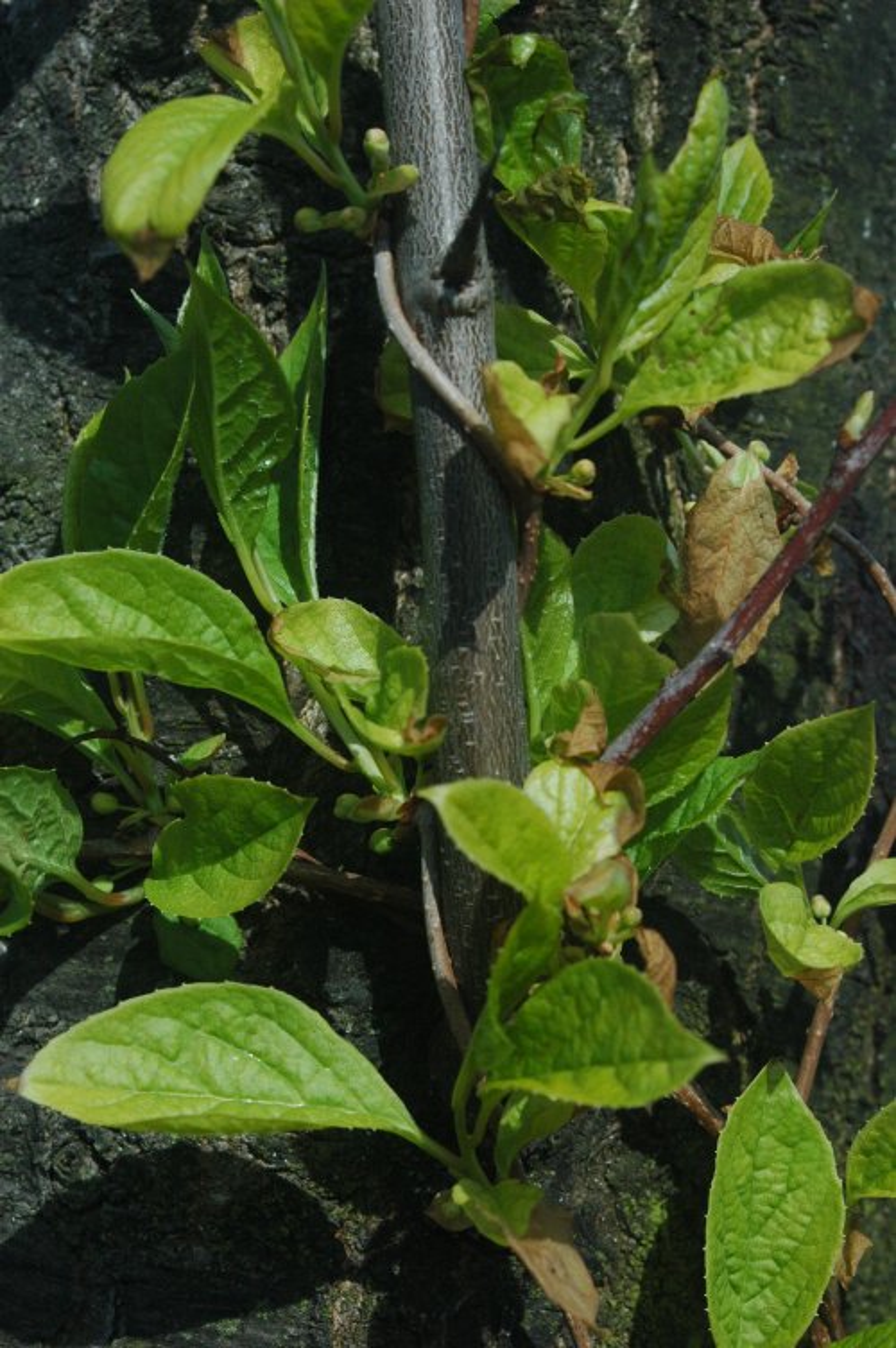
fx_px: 3366
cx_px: 448
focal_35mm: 90
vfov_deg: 22.6
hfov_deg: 15.2
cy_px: 674
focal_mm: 60
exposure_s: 1/640
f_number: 8
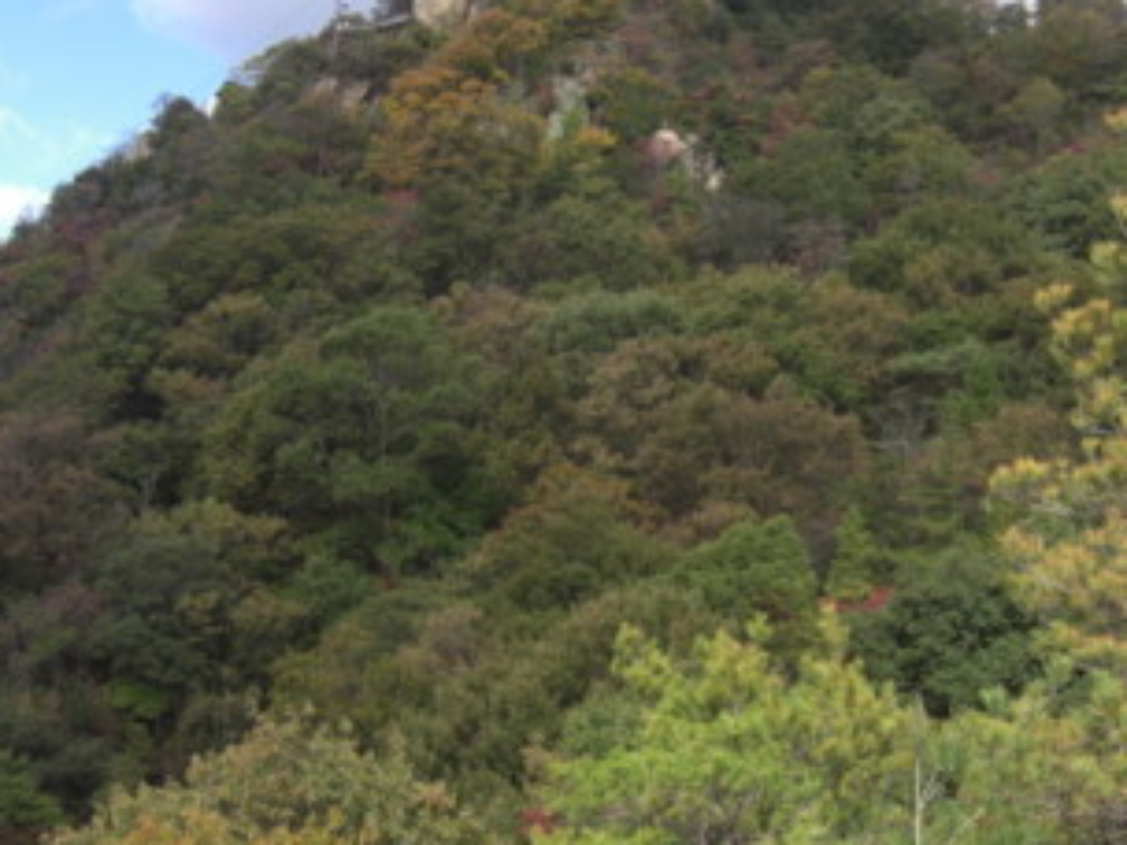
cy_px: 341
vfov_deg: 26.5
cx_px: 523
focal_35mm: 55
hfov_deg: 34.9
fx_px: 1791
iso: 80
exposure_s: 1/320
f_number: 4
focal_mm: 7.9
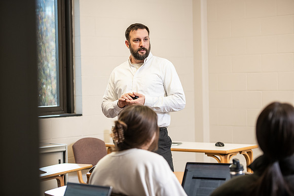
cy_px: 98
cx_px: 147
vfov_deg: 14.9
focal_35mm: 92
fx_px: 751
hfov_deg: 22.1
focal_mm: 92
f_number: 3.2
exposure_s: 1/200
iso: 800
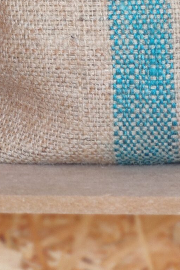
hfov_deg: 5.4
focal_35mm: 255
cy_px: -158
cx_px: 152
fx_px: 1913
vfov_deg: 7.9
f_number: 2.44
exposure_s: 1/50
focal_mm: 6.95
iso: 500
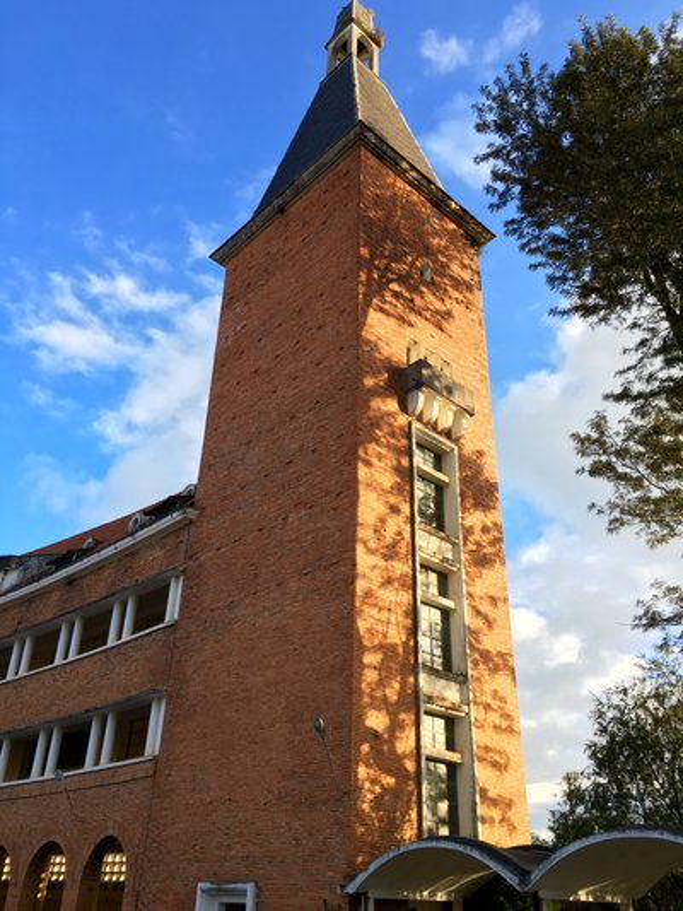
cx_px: 342
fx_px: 763
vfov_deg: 61.6
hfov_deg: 48.2
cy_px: 456
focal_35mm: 29
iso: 25
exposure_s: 1/265
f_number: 2.2
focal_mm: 4.15
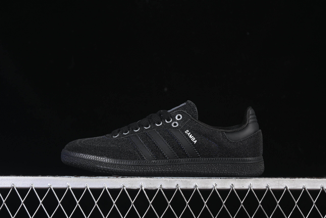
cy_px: 109
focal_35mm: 75
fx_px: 679
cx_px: 163
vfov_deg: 18.2
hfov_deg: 27.0
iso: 160
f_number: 6.3
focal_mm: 50
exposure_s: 1/60
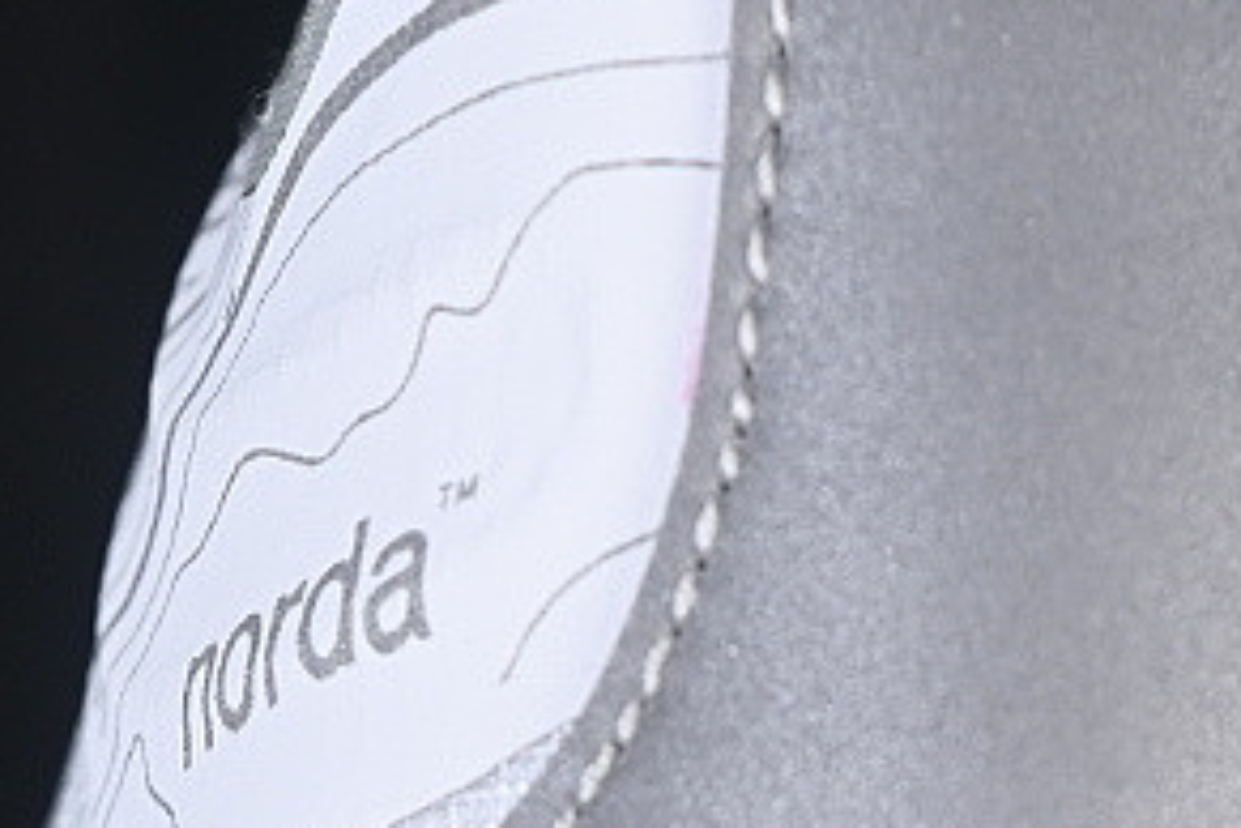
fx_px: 9583
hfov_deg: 7.4
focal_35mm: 278
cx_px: 1032
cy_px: 926
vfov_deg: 4.9
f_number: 7.1
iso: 160
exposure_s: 1/80
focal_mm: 50
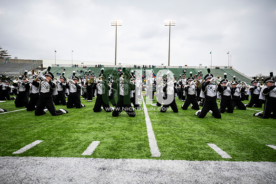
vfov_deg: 53.2
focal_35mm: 24
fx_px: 184
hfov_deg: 73.7
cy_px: 92
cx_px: 138
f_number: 2.8
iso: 100
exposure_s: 1/500
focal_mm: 24
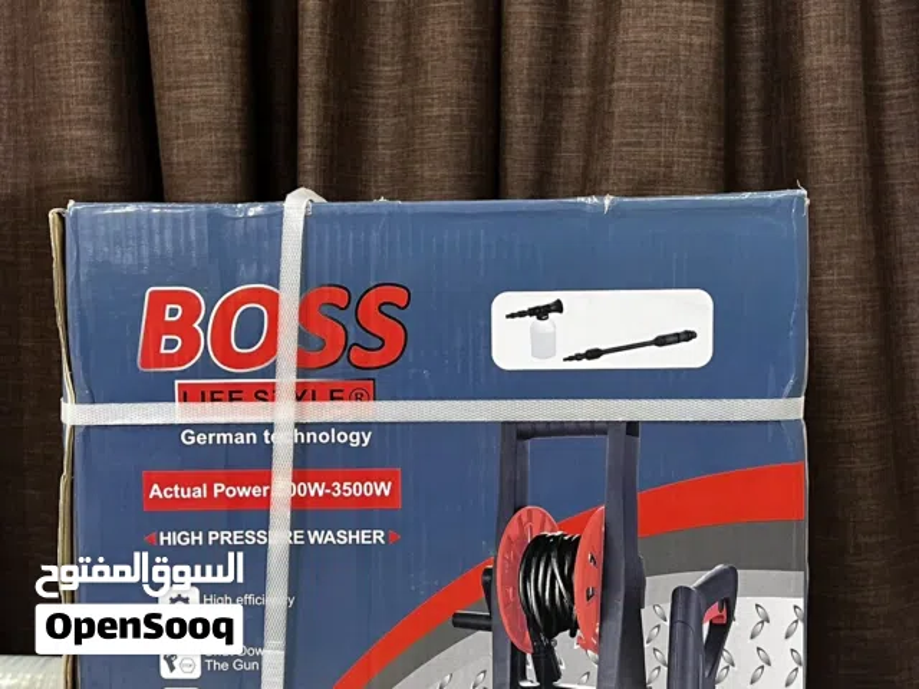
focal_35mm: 26
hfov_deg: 67.3
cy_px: 344
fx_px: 690
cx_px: 460
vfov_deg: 53.1
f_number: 1.5
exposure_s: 1/50
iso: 200
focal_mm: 5.7
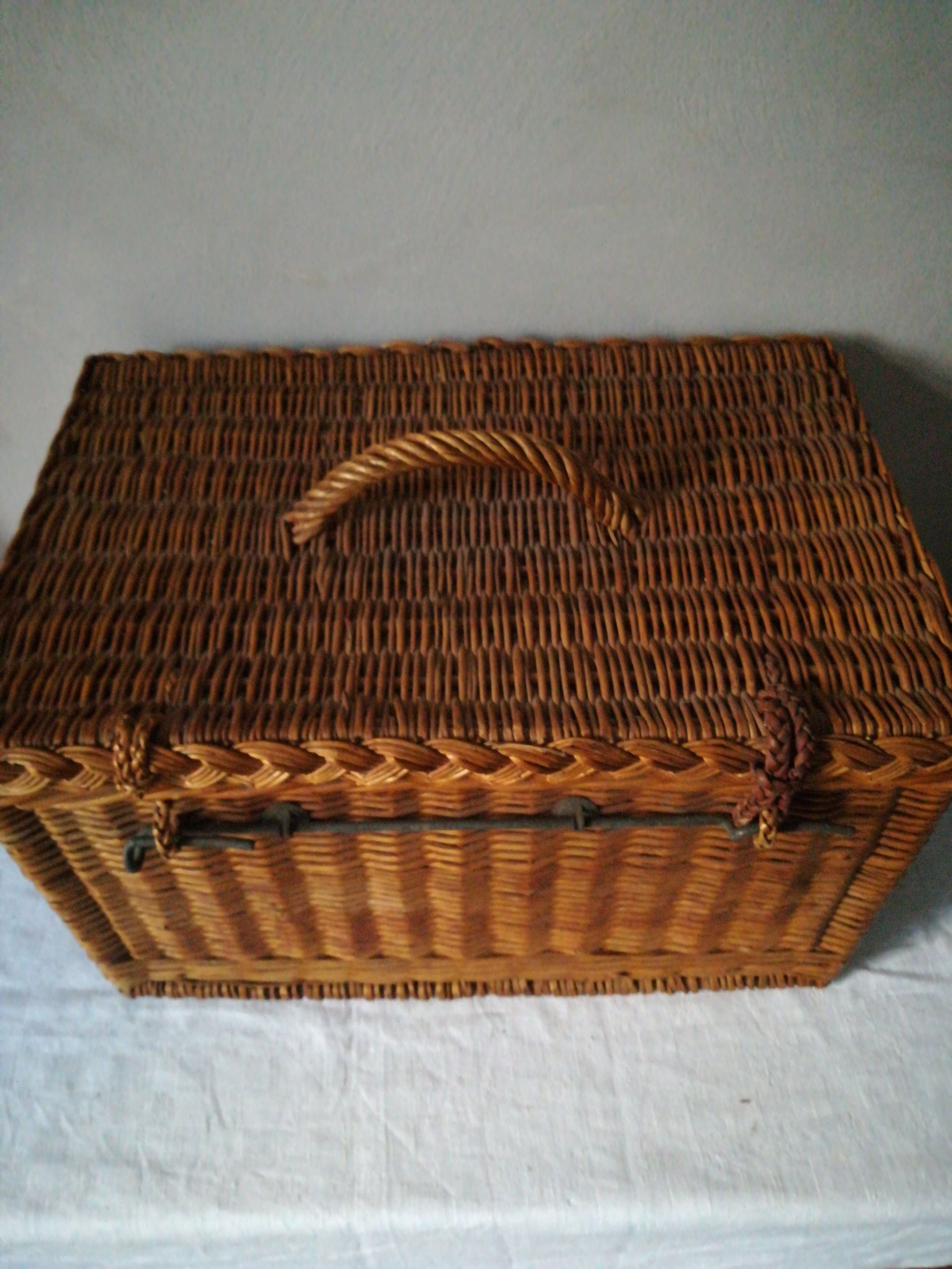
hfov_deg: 53.1
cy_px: 634
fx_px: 953
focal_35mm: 26
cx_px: 476
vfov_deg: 67.3
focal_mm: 3.83
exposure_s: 1/14.3
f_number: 2.2
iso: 1600
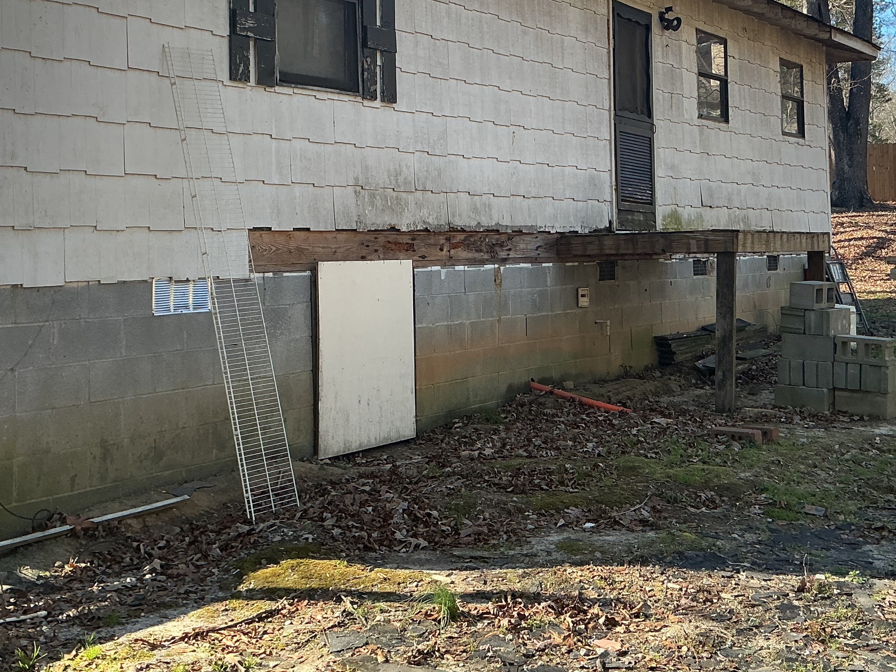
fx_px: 1217
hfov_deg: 40.4
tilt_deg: +3.9
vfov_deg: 30.5
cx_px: 470
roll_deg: +2.2
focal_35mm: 47
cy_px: 189
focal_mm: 3
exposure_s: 1/422
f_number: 1.8
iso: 25
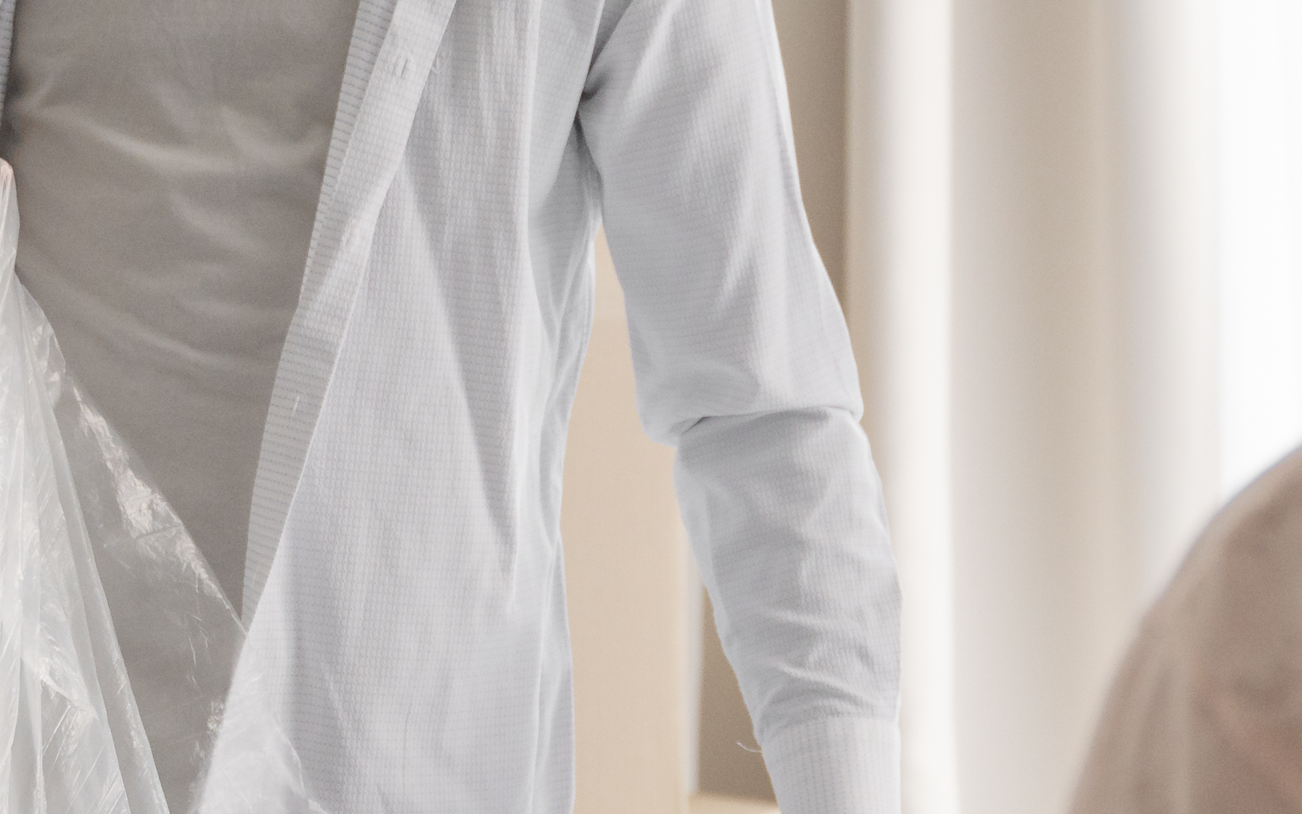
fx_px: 5606
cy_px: 755
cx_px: 756
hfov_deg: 13.2
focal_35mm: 158
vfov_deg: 8.3
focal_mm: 38
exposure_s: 1/250
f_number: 2.8
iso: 500
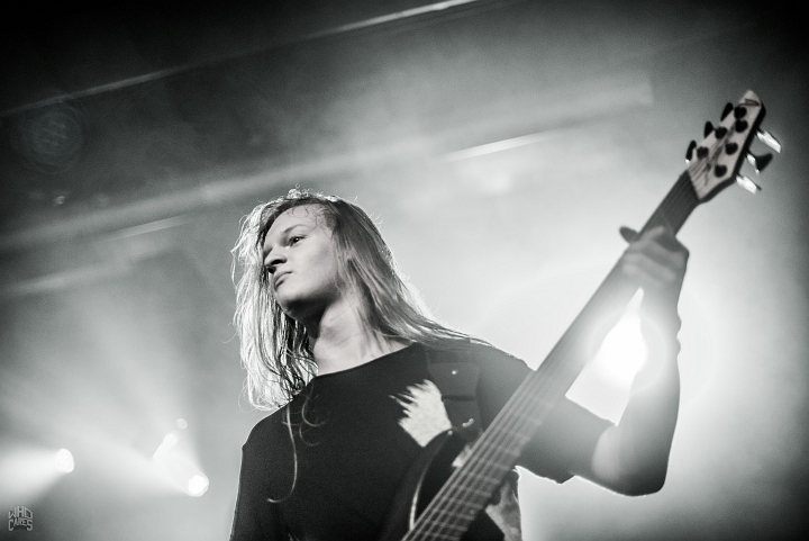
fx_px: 1124
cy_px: 270
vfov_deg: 27.0
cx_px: 404
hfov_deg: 39.6
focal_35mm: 50
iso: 1600
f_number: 1.4
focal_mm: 50
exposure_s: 1/80
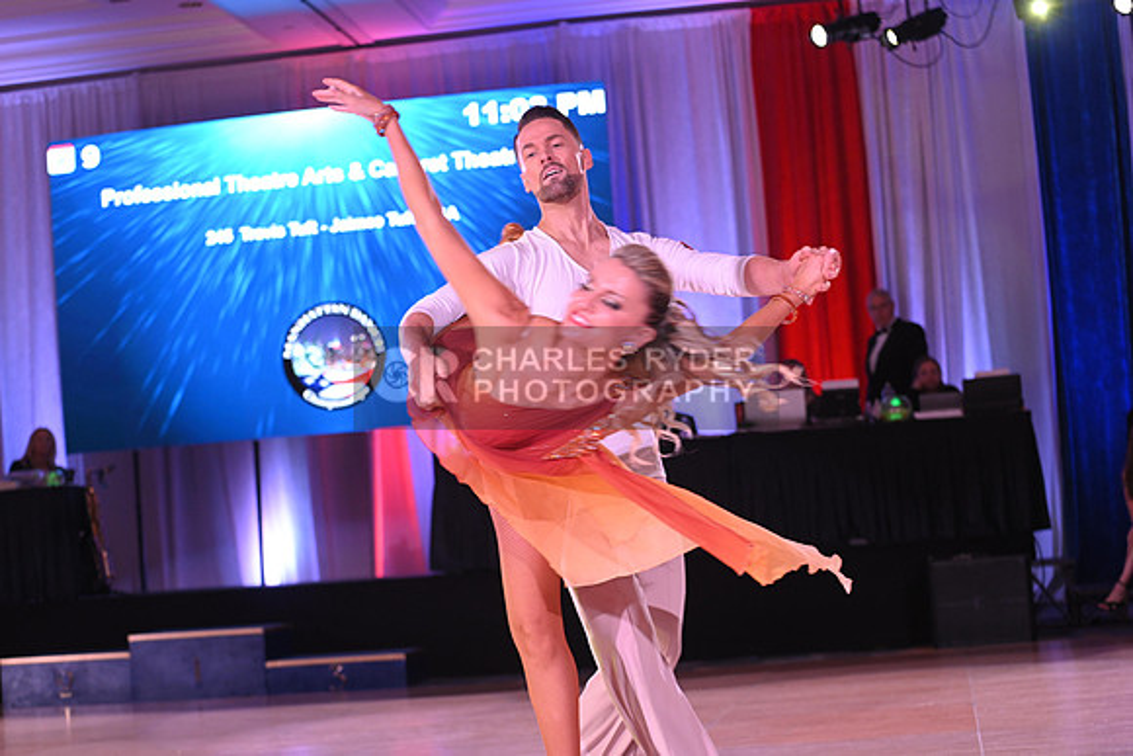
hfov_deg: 28.8
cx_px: 566
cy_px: 378
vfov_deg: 19.5
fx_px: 2203
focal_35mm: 70
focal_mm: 70
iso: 1600
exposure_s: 1/200
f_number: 4.5
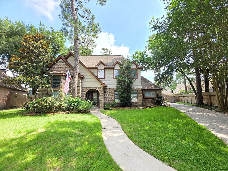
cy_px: 86
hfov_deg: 106.2
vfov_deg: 89.9
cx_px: 114
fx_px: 86
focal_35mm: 13
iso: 40
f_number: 1.9
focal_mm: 2.2
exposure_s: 1/390
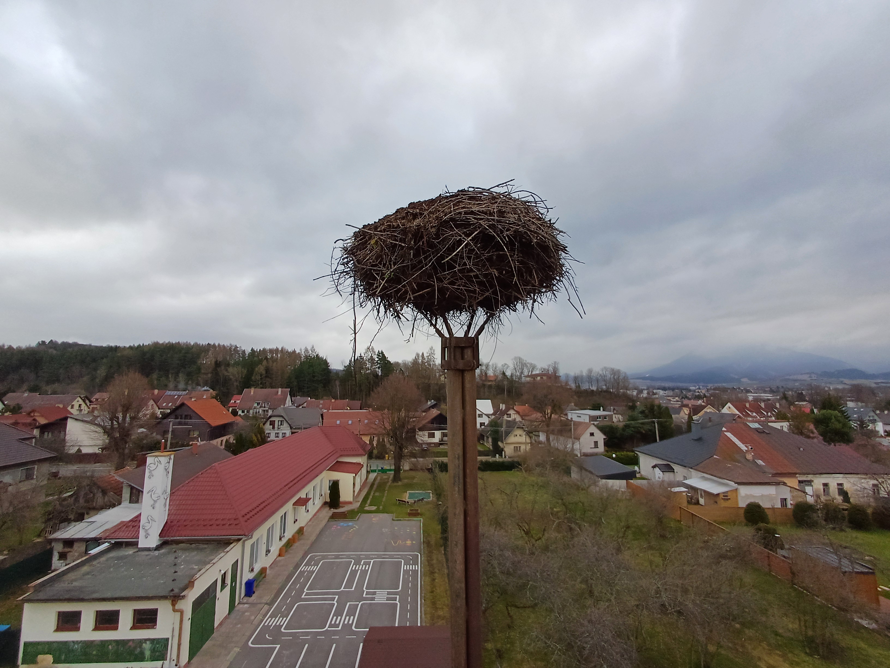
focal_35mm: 16
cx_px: 445
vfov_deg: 78.1
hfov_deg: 94.5
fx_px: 411
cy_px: 334
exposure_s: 1/251
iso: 40
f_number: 2.2
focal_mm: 1.64
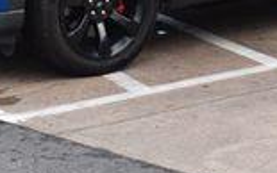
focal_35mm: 189
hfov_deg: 10.8
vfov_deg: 6.7
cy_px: -194
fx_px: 1427
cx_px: 384
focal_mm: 30
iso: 400
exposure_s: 1/125
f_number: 9
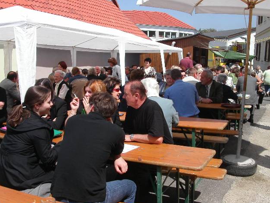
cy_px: 104
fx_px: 304
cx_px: 138
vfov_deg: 36.8
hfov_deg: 47.9
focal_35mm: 39
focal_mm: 7.8
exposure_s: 1/350
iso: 100
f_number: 8
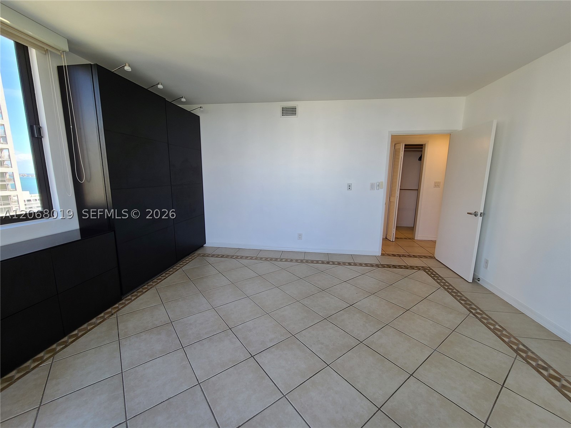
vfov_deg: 89.9
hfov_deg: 106.2
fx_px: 214
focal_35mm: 13
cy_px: 214
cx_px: 286
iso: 64
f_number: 2.2
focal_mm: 2.2
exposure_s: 1/119
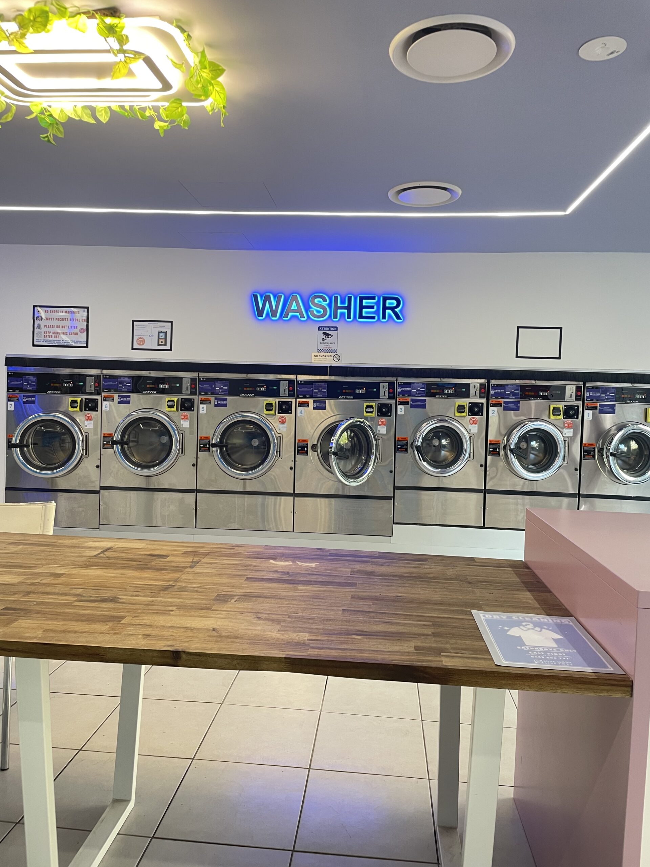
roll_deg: -1.5
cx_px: 325
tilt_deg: -1.8
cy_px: 434
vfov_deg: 67.3
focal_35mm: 26
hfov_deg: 53.1
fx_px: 651
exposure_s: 1/50
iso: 80
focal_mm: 4.2
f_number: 1.6
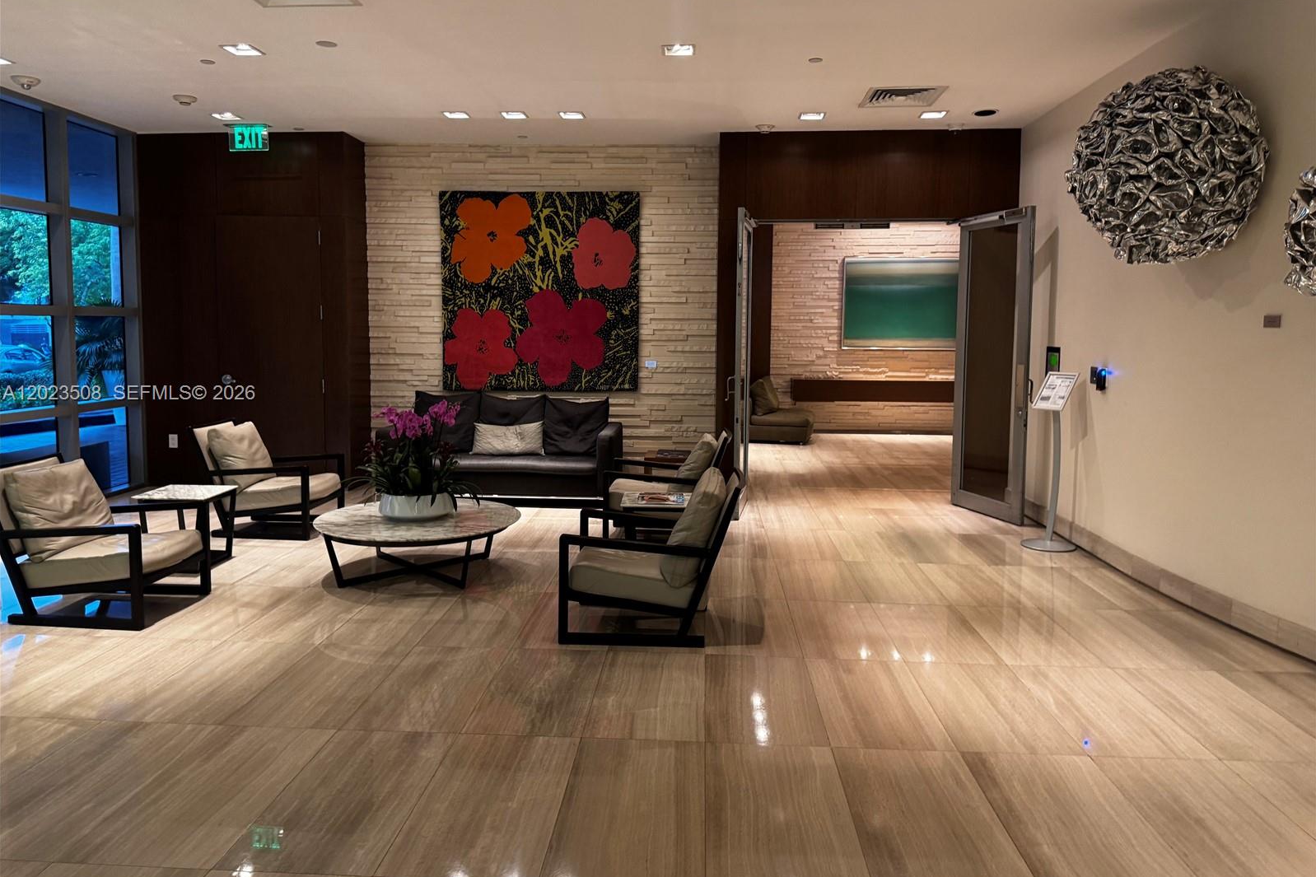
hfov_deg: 71.5
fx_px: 914
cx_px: 658
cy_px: 394
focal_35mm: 25
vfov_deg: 51.2
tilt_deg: -3.7
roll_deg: -0.8
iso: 320
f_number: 1.78
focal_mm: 6.76
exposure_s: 1/60
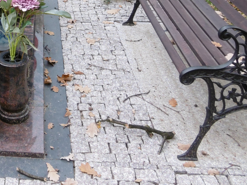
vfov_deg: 24.9
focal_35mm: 55
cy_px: -12
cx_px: -3
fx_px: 392
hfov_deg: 32.1
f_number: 3.1
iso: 100
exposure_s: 1/80
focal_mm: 4.3
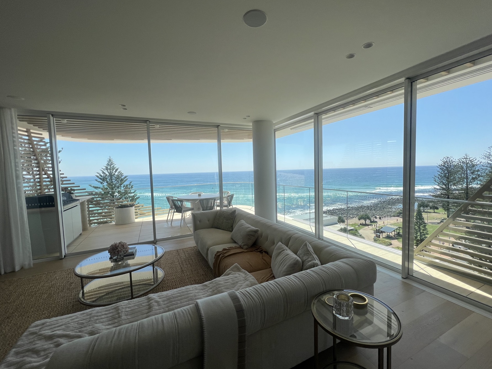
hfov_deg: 102.0
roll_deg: +1.6
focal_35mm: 14
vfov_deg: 85.7
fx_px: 199
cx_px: 256
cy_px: 185
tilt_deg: -4.1
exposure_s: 1/1876
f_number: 1.8
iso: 32
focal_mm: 1.57
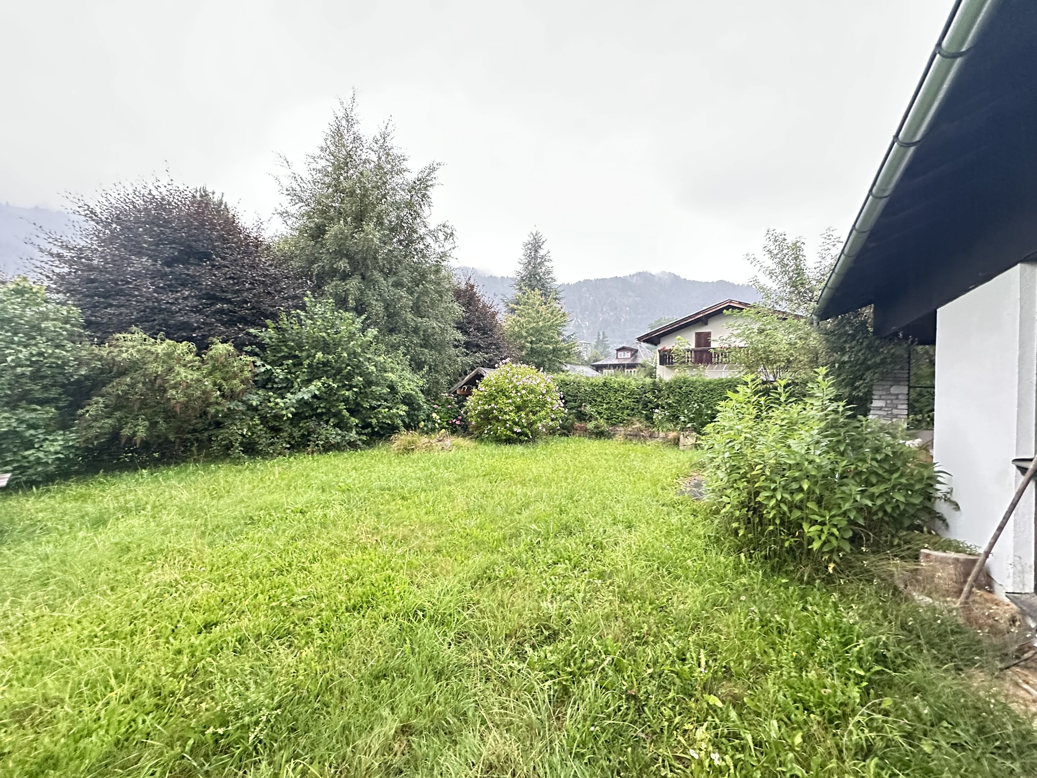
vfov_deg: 85.7
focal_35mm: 14
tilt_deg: +0.8
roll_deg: -2.3
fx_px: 419
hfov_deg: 102.1
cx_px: 518
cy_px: 389
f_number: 2.2
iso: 500
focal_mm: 2.22
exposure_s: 1/60
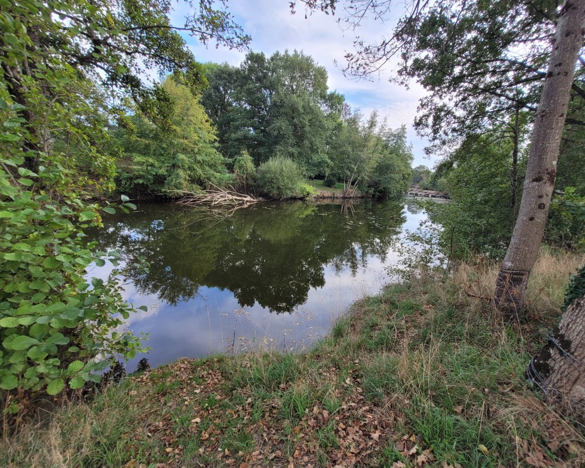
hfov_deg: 100.6
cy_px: 230
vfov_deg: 88.0
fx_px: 242
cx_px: 306
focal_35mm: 14
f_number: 2.2
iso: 40
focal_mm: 1.74
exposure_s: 1/173
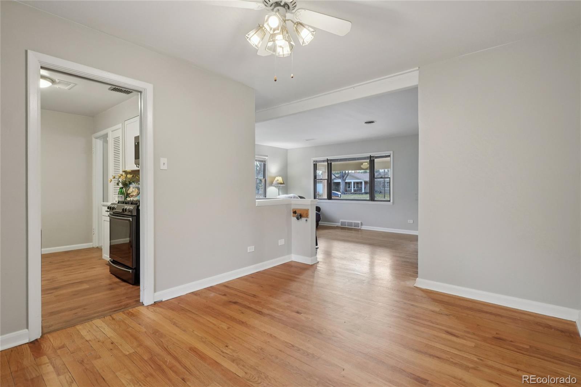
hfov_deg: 95.0
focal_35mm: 16
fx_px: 266
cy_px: 194
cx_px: 290
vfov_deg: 72.0
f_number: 8
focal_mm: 11
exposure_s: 1/20
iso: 800
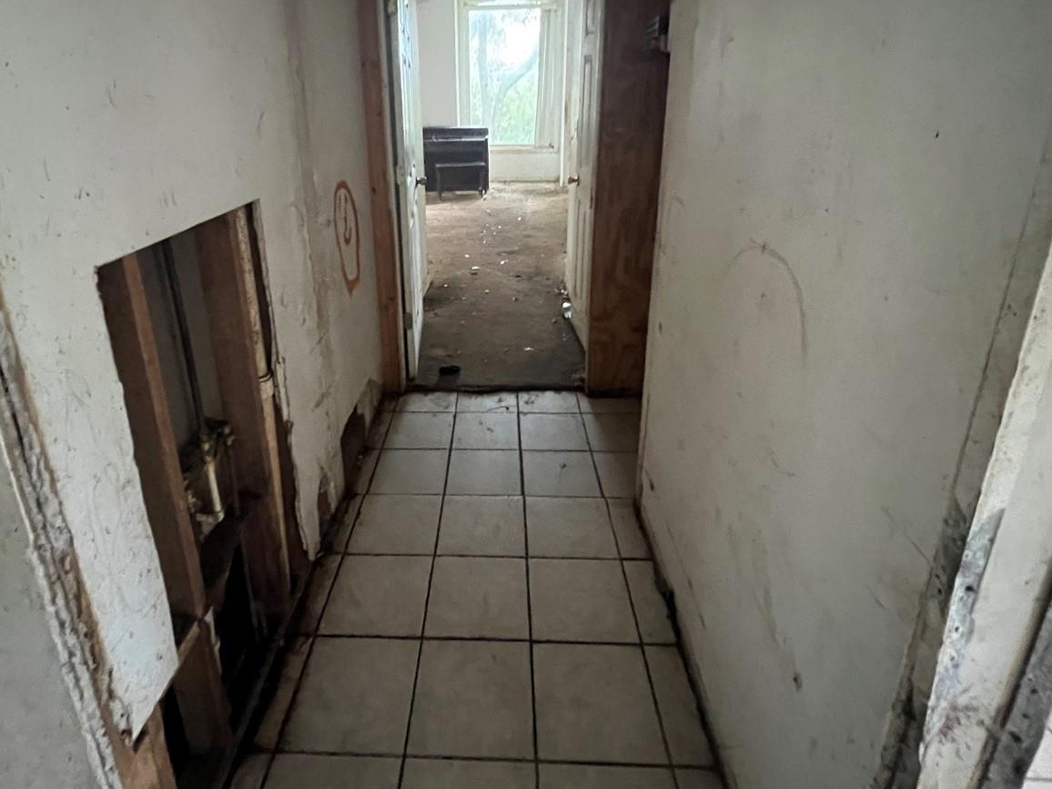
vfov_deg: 70.1
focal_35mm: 18
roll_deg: +0.7
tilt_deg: -18.3
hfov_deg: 87.5
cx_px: 480
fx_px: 547
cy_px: 281
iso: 1250
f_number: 1.8
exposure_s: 1/32
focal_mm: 1.57
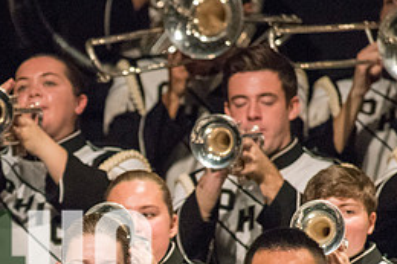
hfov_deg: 1.5
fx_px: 14778
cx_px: 37
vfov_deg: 1.0
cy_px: 282
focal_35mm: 1341
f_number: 5.6
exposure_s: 1/320
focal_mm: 600
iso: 4000
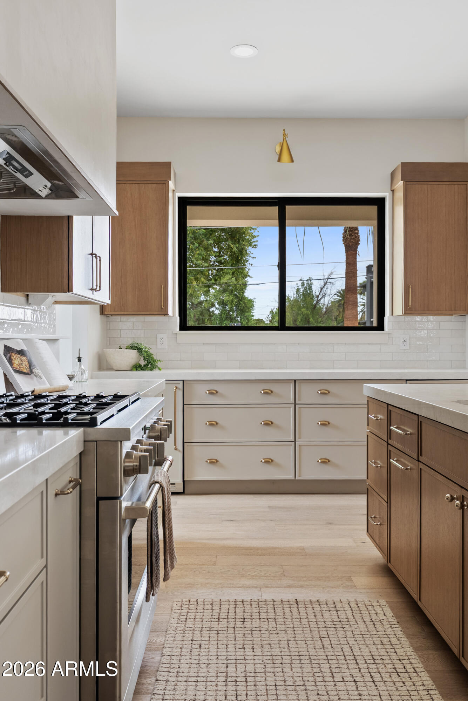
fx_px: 604
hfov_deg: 42.4
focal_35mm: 31
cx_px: 234
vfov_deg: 60.3
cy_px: 350
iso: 100
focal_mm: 31
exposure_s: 1/3
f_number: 8
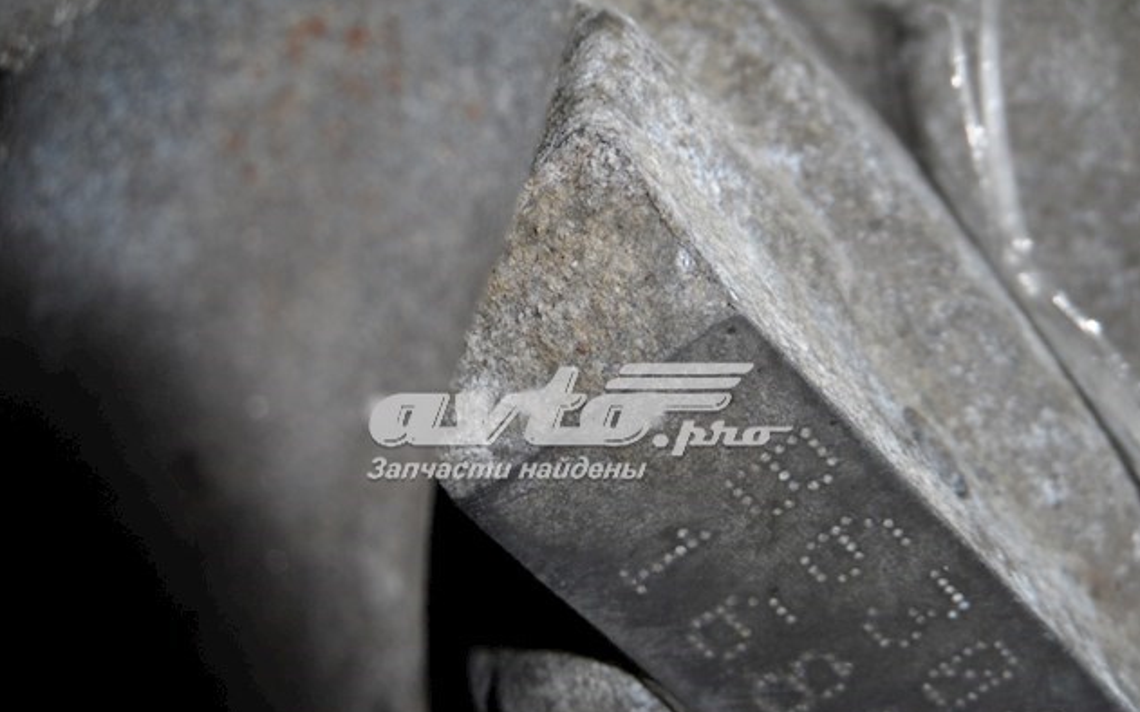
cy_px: 417
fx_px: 1770
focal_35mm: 57
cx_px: 575
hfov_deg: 35.7
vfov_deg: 22.7
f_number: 4
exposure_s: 1/45
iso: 100
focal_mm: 8.7
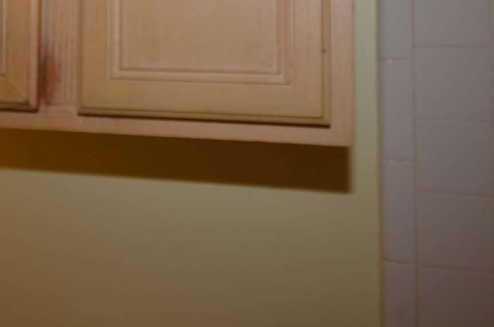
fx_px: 520
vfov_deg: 31.7
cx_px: 202
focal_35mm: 38
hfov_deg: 50.5
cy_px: -15
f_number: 4.5
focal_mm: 10
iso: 100
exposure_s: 1/60
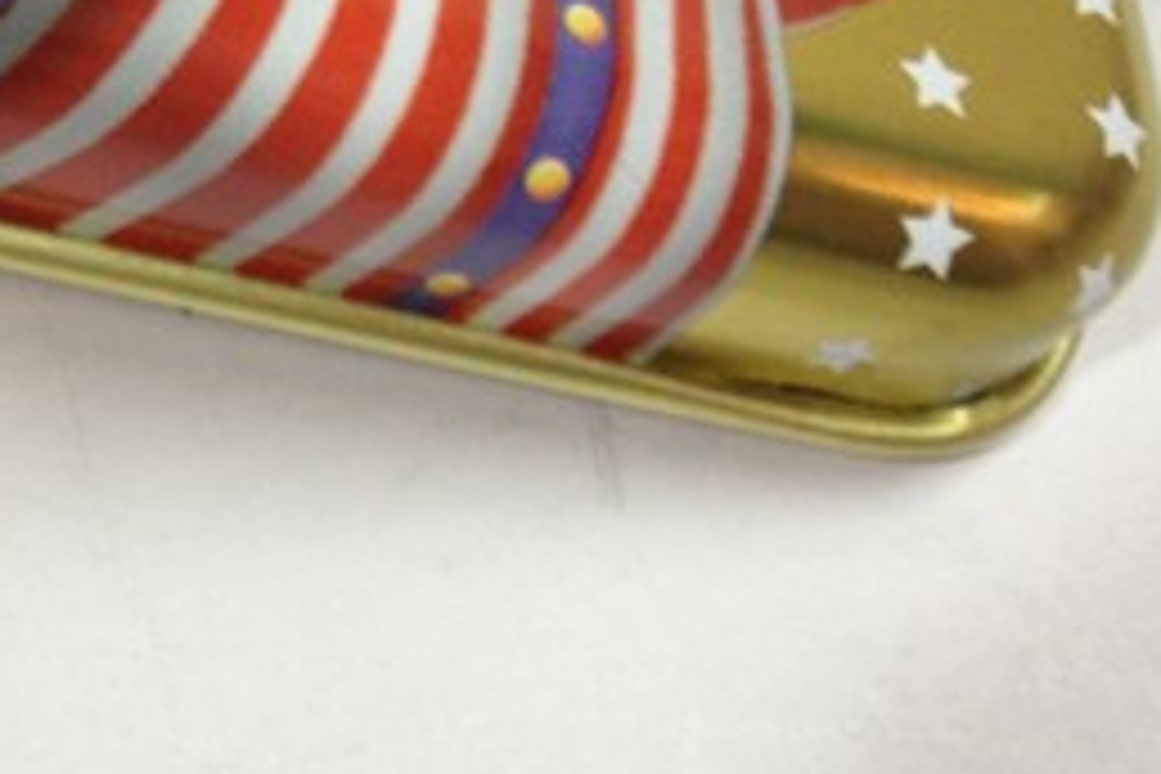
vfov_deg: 11.8
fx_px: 3644
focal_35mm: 113
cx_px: -342
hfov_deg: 17.1
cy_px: -220
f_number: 2.4
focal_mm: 4.28
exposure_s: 1/20
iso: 64
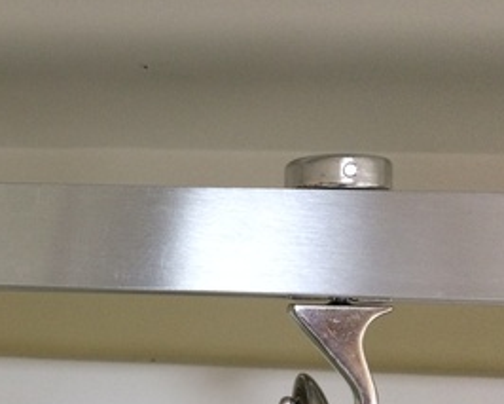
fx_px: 821
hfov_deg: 33.0
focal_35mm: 55
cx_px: 87
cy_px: 249
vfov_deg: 27.5
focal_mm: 4.12
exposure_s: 1/30
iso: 200
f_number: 2.2
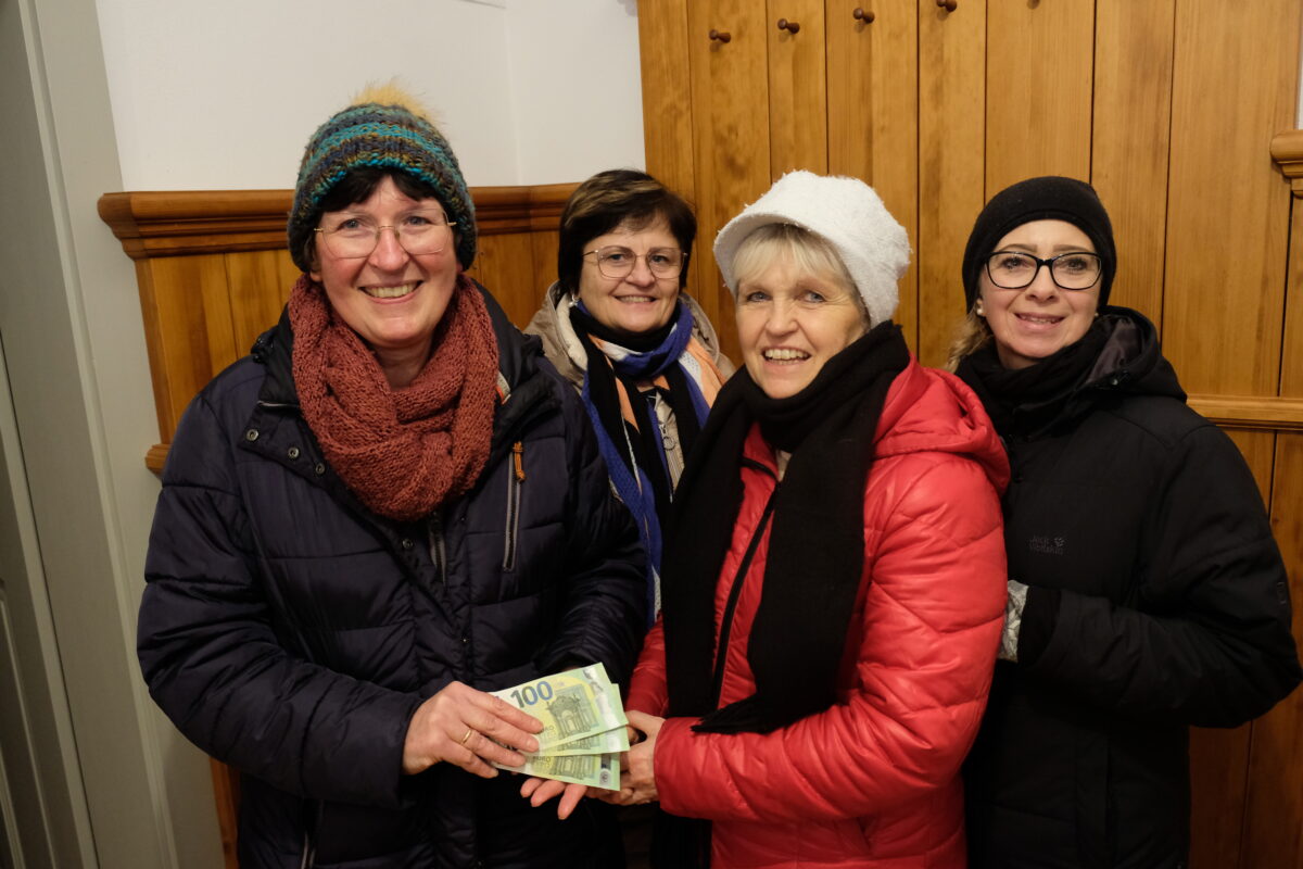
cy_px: 434
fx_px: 1050
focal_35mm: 29
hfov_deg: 63.7
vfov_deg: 45.0
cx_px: 652
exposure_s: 1/30
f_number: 4
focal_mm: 19.6
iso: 2500
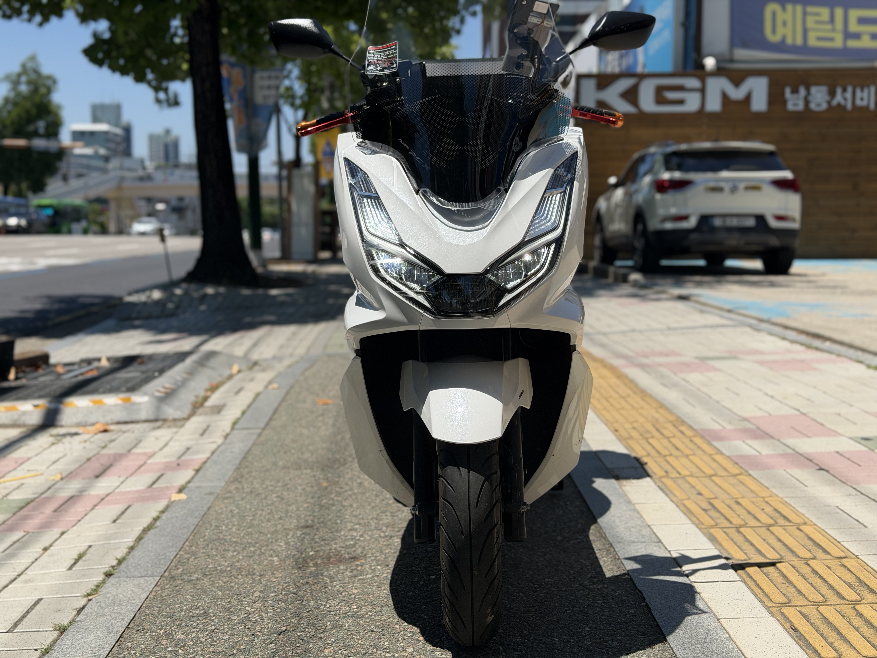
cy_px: 329
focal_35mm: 48
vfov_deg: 30.3
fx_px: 1216
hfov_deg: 39.7
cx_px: 438
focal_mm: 6.76
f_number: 1.78
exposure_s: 1/7143
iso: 64
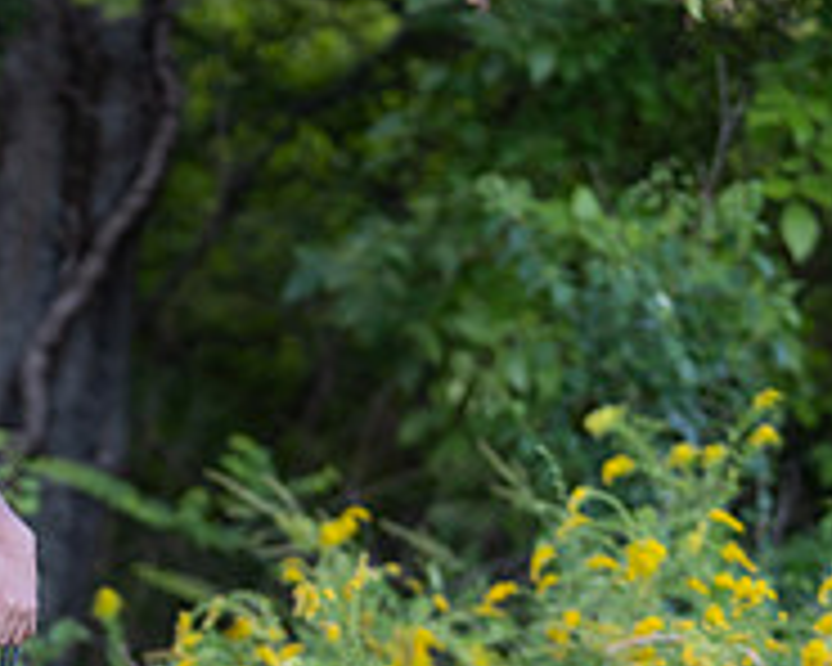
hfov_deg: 7.5
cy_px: 781
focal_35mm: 254
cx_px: -395
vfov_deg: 6.1
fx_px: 6254
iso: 320
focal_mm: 84
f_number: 2.8
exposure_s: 1/320
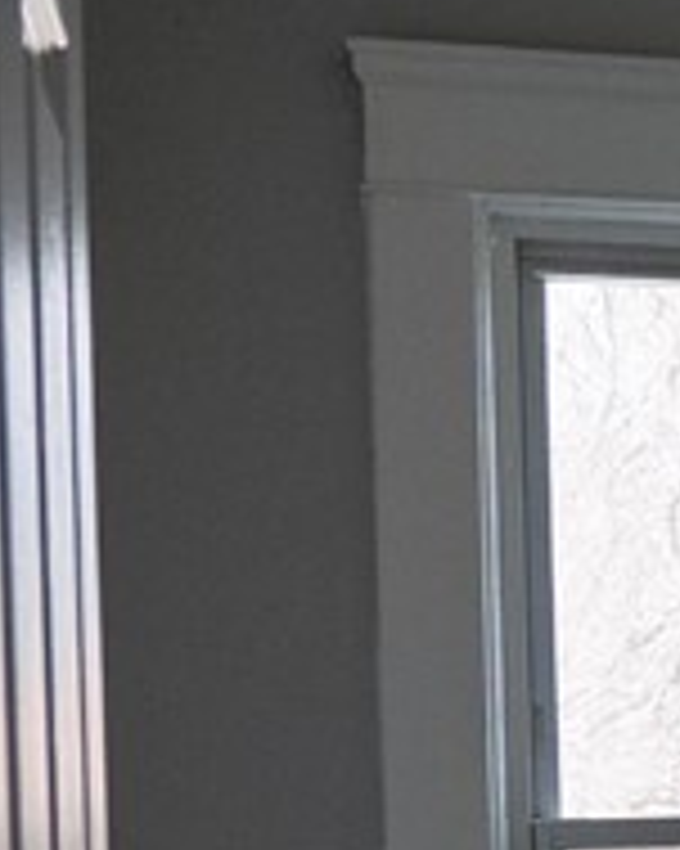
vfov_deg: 15.0
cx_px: 1943
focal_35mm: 127
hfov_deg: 9.7
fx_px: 3197
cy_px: 792
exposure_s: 1/200
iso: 200
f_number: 4.5
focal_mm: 12
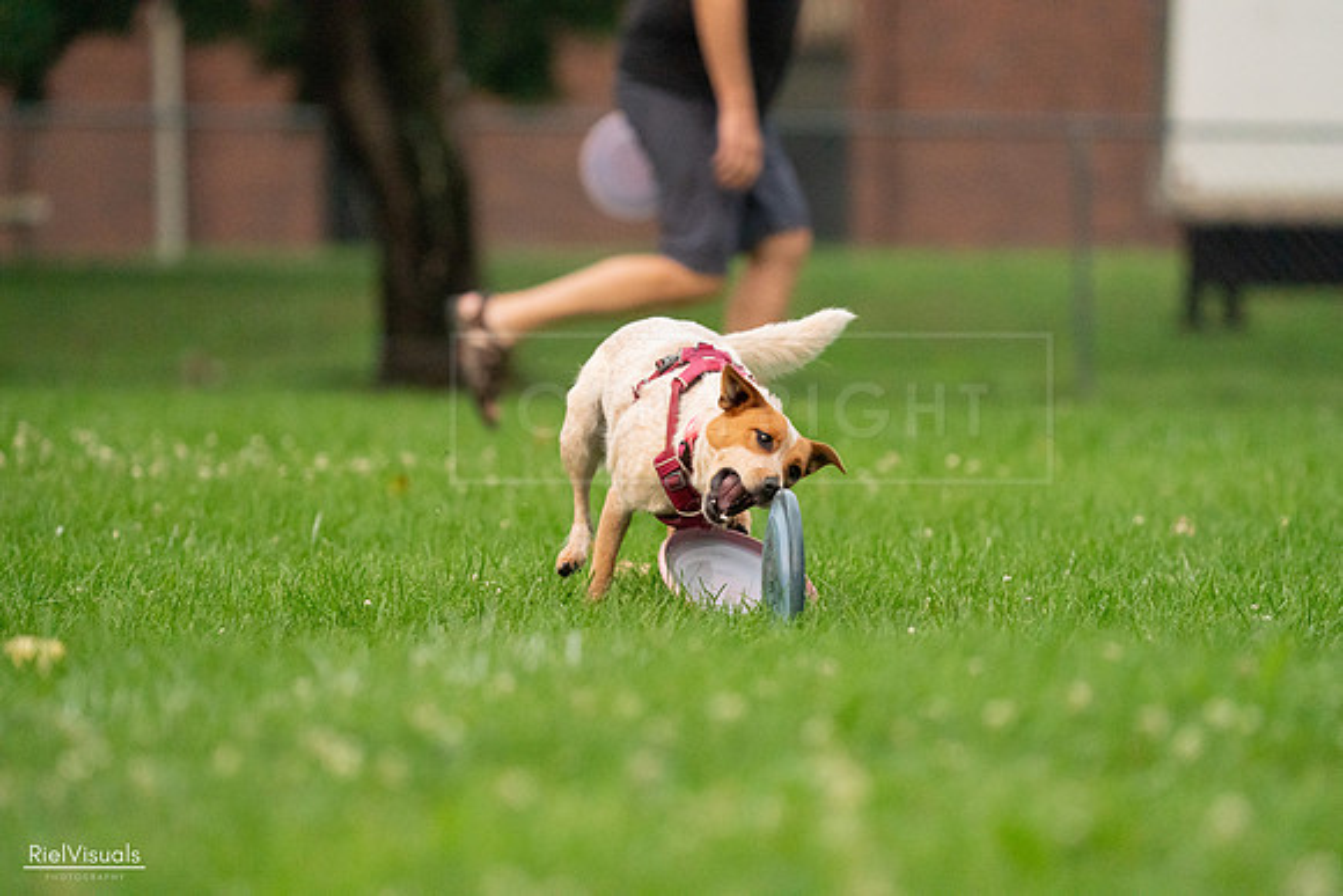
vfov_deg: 3.7
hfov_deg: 5.6
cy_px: 448
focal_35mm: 371
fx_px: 13843
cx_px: 672
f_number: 6.3
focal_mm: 371
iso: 6400
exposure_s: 1/2000
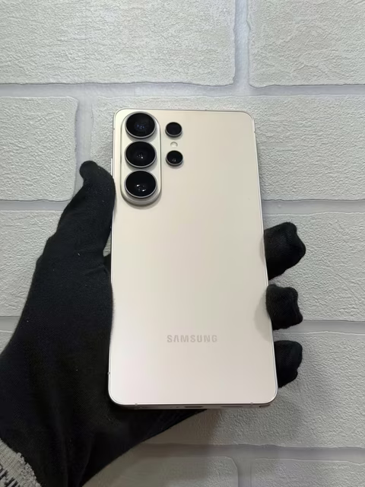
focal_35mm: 48
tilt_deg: +6.4
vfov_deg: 39.7
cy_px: 244
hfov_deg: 30.3
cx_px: 182
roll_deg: +0.3
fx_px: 675
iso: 50
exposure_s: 1/121
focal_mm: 6.76
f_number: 1.78
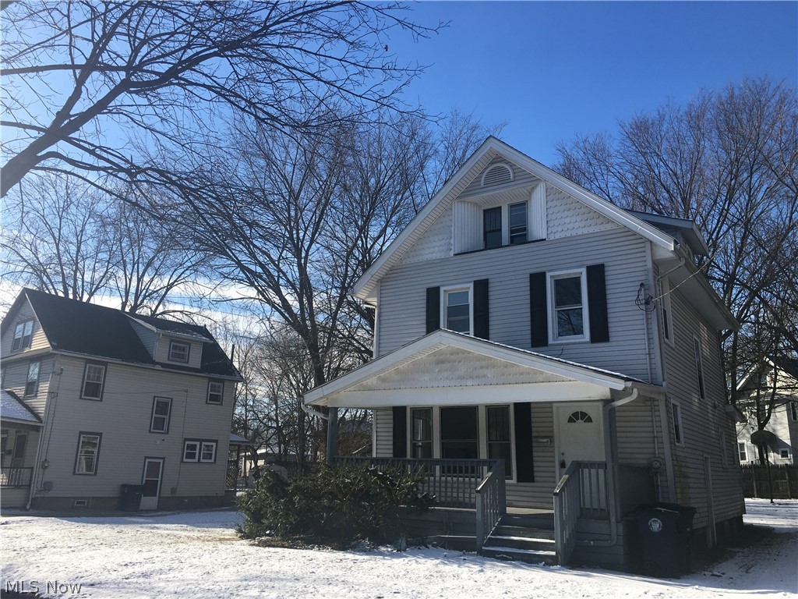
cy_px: 300
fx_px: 669
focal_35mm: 29
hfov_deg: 61.7
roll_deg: -2.3
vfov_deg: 48.2
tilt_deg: +15.8
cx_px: 399
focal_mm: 4.15
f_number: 2.2
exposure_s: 1/1241
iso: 25
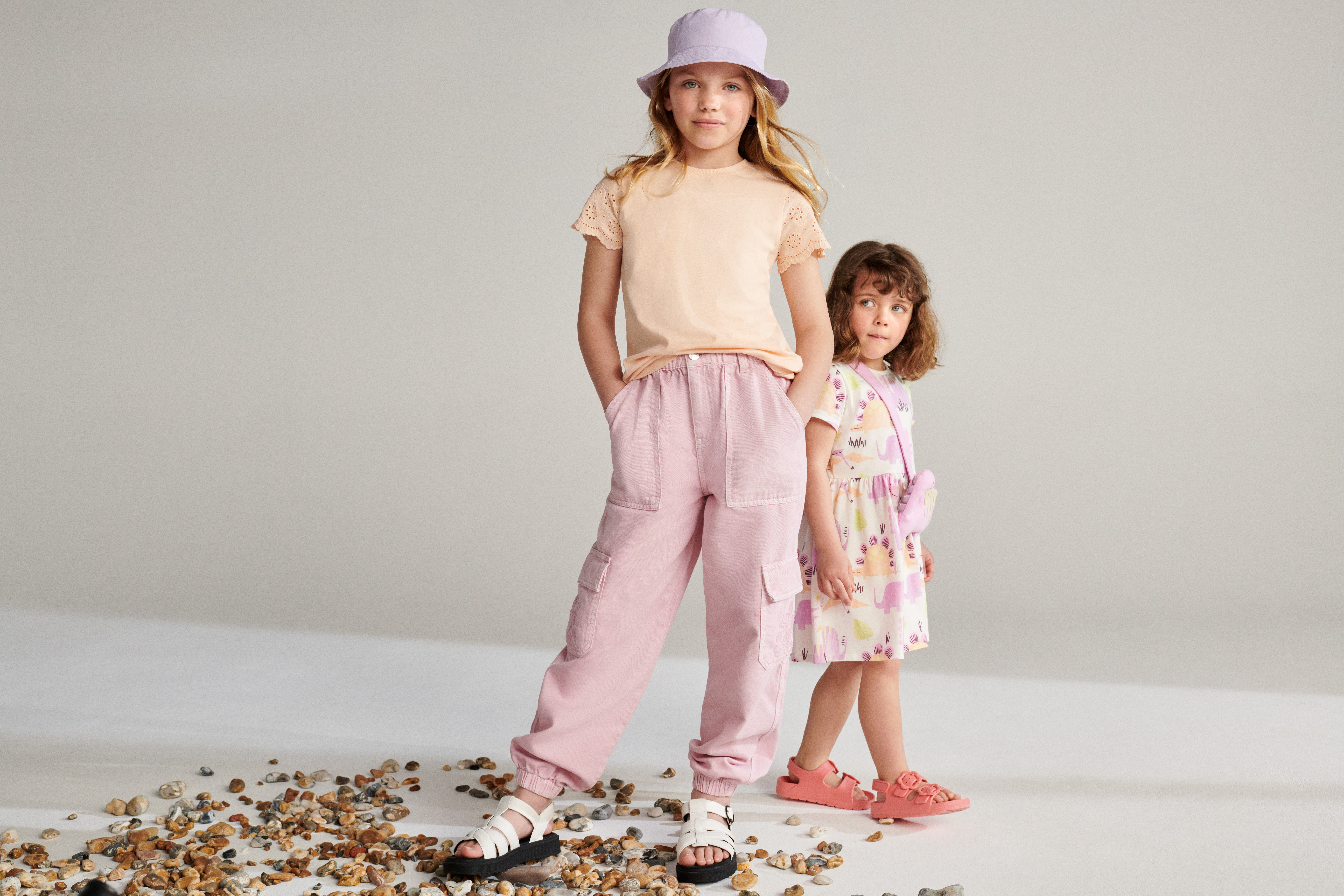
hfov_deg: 54.4
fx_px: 1307
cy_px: 448
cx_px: 672
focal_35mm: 35
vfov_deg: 37.9
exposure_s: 1/500
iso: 1250
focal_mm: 35
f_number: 7.1
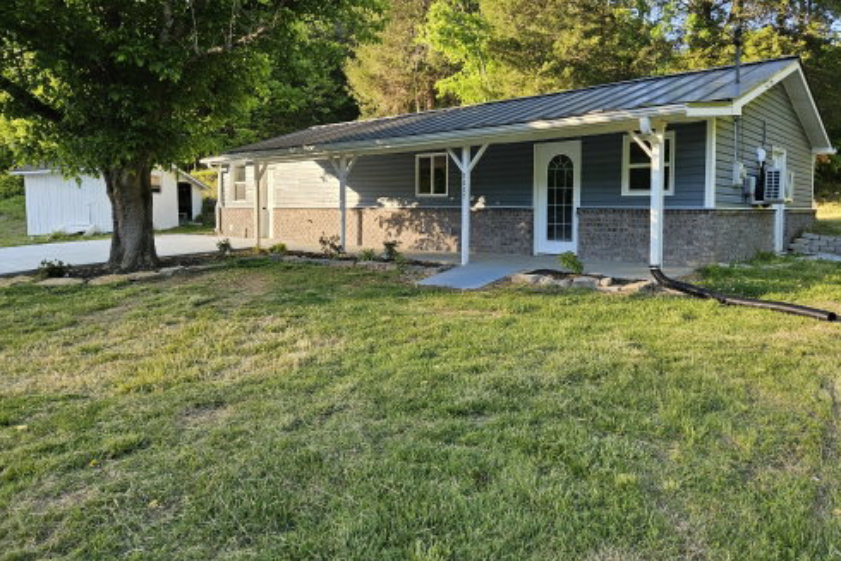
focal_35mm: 25
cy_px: 233
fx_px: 584
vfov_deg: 51.1
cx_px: 438
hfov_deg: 71.5
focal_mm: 5.4
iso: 25
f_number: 1.8
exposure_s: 1/181
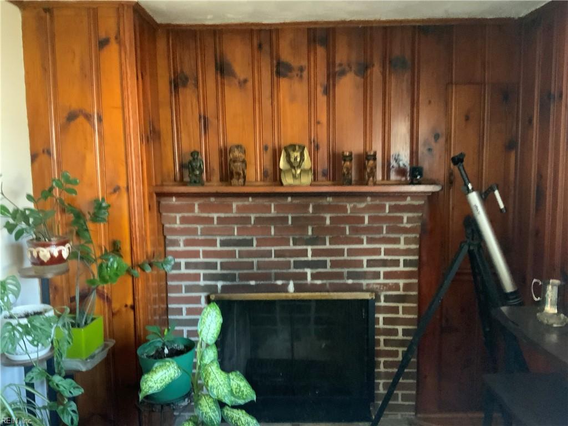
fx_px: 476
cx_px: 284
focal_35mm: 29
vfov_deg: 48.2
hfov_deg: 61.7
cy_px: 213
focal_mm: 3
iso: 500
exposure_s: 1/30
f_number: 1.8
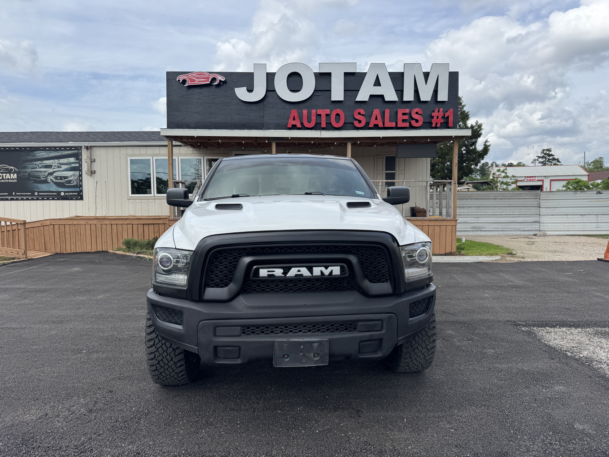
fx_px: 422
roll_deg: +0.2
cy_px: 228
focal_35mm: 24
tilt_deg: -3.1
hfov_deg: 71.6
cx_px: 304
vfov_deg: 56.8
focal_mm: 6.76
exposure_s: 1/3247
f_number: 1.78
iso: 80
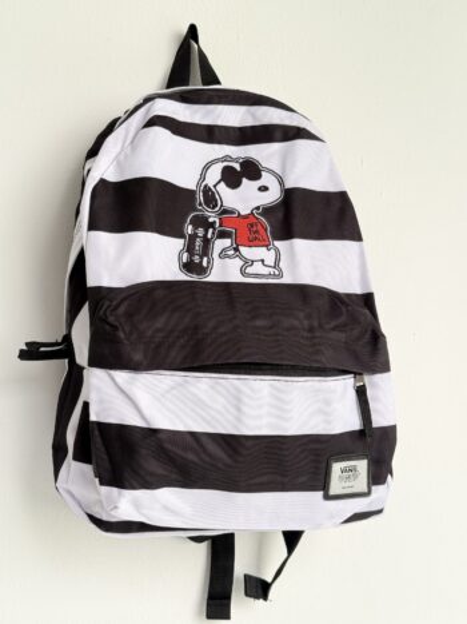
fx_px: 864
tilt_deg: +3.9
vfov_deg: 39.7
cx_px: 234
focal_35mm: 48
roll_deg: +2.7
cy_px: 312
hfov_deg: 30.3
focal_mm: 6.76
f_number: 1.78
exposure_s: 1/69
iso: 100
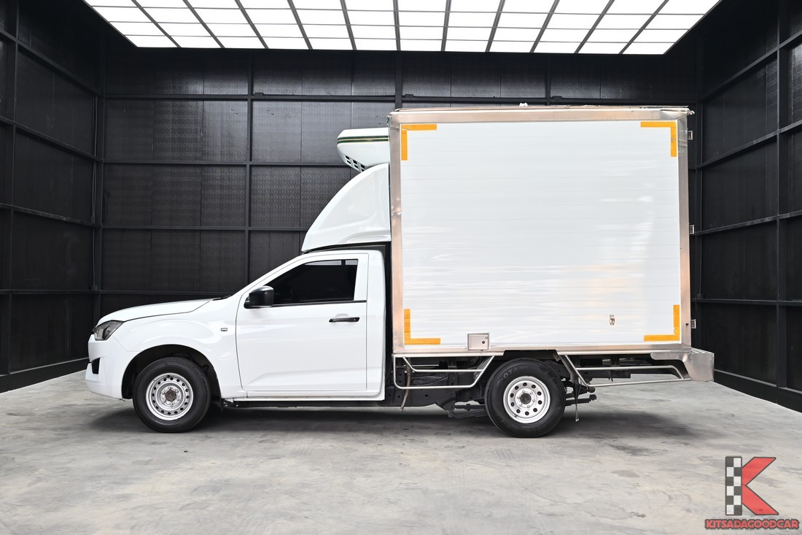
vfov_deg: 34.2
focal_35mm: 39
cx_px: 401
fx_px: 869
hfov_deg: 49.6
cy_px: 268
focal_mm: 26.5
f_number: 6.7
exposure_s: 1/45
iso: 280
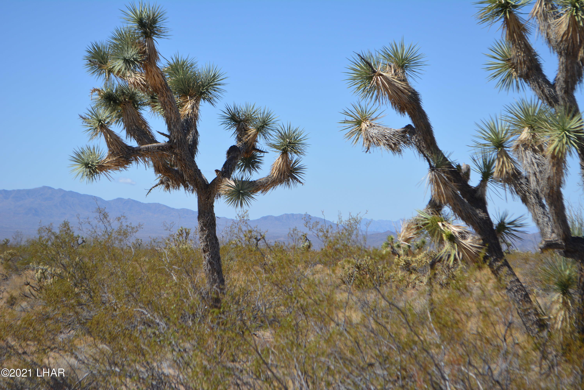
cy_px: 195
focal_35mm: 82
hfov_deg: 24.6
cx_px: 292
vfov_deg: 16.6
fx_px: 1339
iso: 400
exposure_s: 1/1600
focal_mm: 55
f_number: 7.1
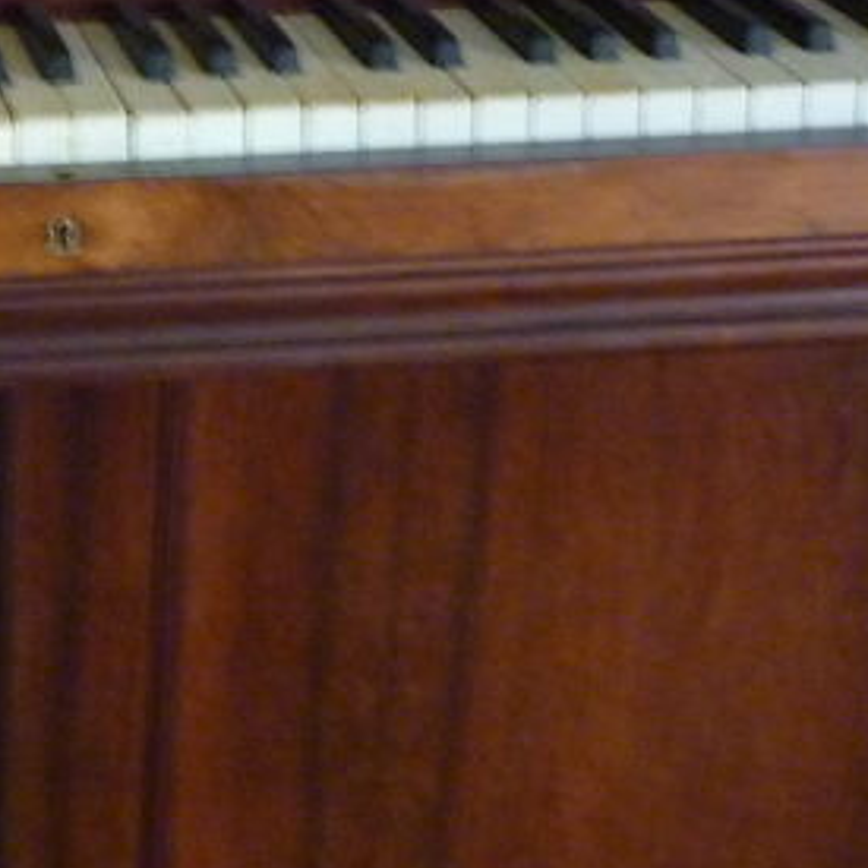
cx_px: 6
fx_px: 3007
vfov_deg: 16.0
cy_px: -44
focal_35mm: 106
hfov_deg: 16.1
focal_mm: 5.5
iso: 400
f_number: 2.8
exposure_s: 1/8
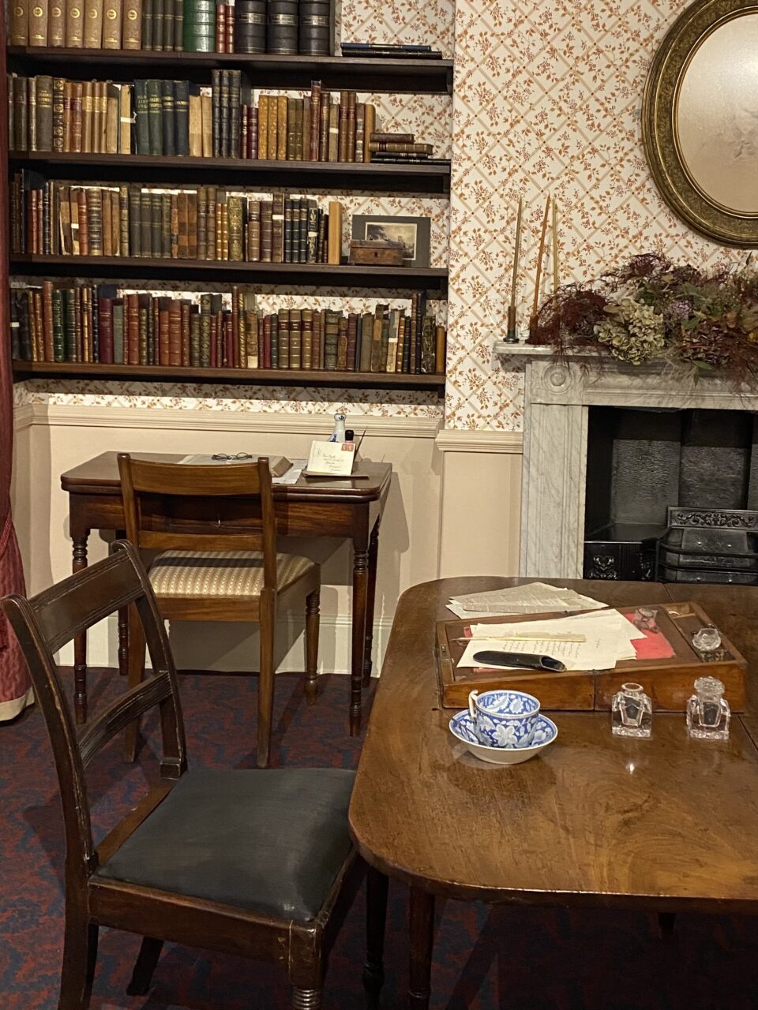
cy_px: 505
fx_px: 759
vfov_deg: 67.3
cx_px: 379
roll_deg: -2.4
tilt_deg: -6.4
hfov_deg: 53.1
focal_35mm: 26
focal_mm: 4.25
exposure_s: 1/25
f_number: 1.8
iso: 500
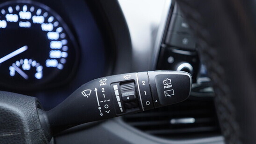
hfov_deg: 52.8
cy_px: 79
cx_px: 128
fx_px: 258
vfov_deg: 31.2
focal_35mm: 38
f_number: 2.8
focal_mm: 24
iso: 400
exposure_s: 1/40
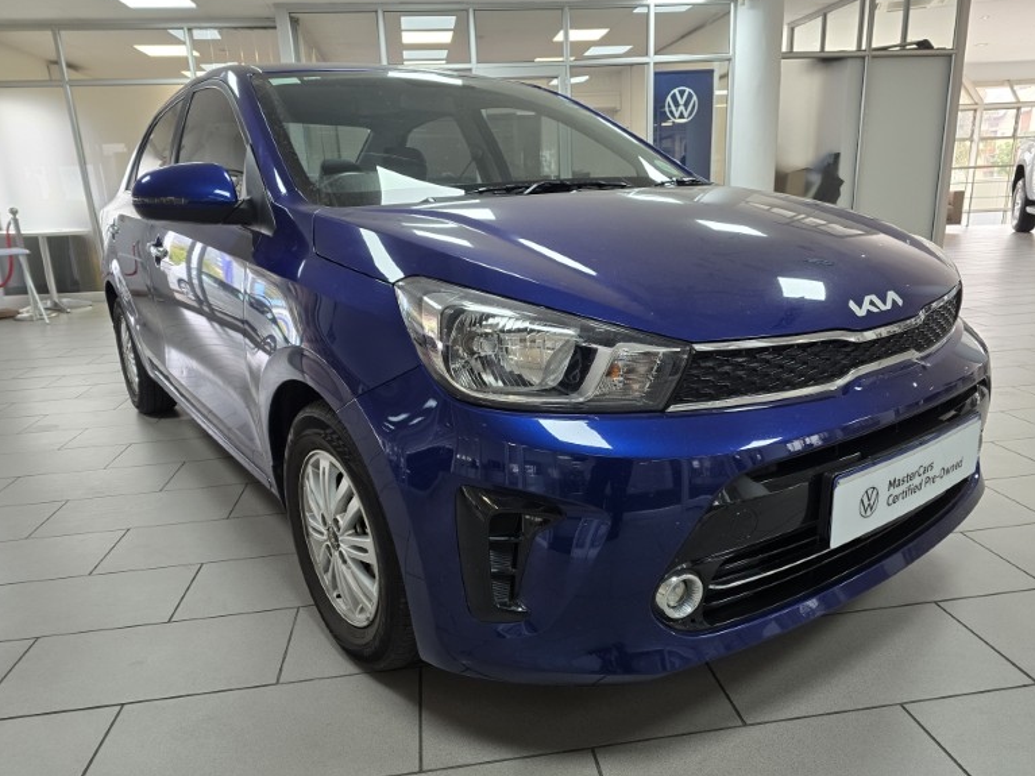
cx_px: 524
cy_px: 385
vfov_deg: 56.8
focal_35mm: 24
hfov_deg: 71.6
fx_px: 717
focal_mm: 6.3
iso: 125
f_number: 1.7
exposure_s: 1/100
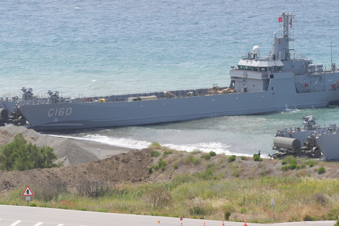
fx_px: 2270
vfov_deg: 5.7
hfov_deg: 8.5
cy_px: 103
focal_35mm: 241
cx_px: 177
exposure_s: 1/500
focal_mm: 186
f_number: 11
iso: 400
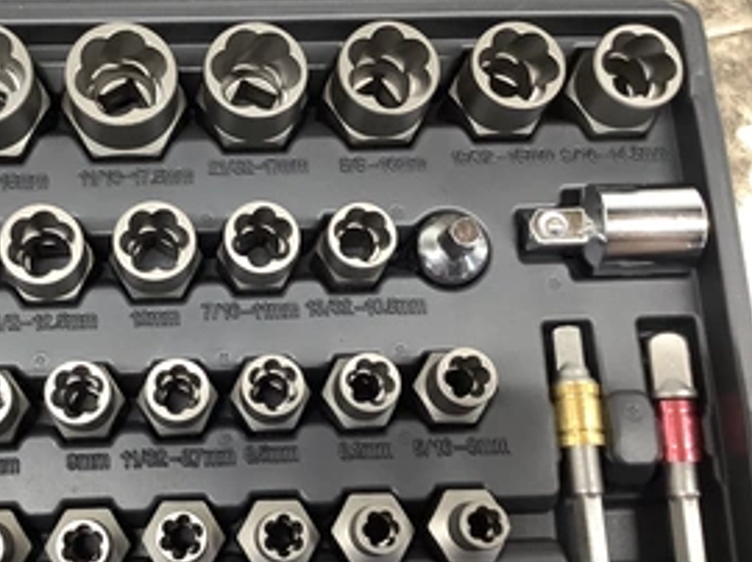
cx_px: 231
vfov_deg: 31.4
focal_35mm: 46
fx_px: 998
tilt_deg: -77.2
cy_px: 342
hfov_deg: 40.6
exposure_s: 1/60
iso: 200
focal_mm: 3.3
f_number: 2.4
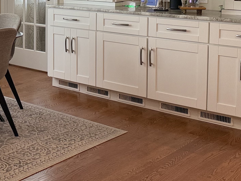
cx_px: -15
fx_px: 473
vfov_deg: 20.9
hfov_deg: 26.6
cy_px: -3
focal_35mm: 68
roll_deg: -0.6
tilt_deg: -3.5
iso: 250
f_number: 1.78
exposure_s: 1/120
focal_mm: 6.76
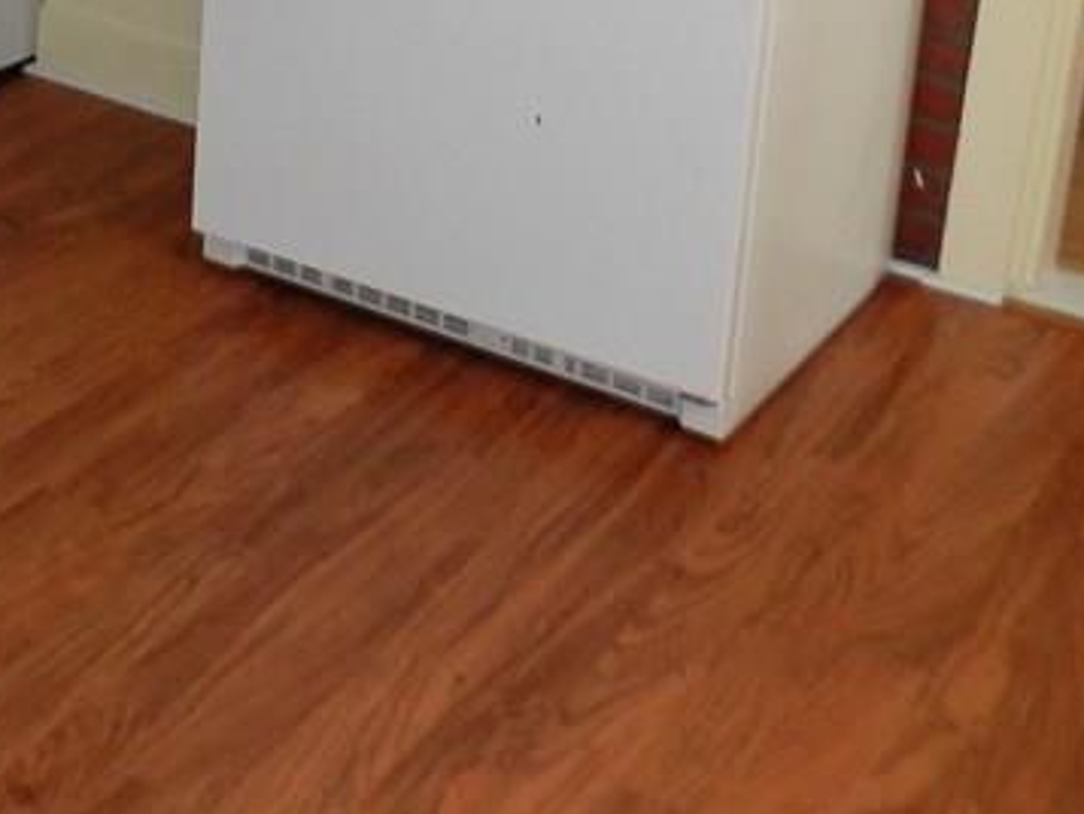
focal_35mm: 66
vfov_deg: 20.6
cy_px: -197
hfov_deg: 27.4
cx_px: -43
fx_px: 2067
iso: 200
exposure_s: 1/30
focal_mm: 4
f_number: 3.4
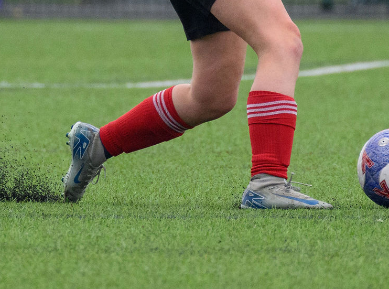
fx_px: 21679
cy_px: -15
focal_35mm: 1936
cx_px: 146
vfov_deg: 0.8
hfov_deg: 1.0
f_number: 5.6
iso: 2200
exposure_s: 1/1000
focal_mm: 400
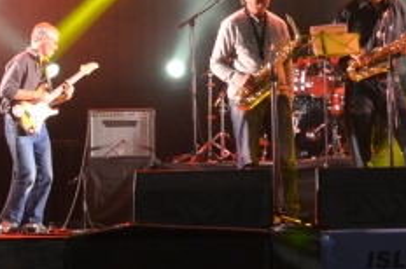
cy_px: 45
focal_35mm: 119
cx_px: 315
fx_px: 1340
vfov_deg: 11.4
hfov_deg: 17.1
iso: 800
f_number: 3.5
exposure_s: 1/50
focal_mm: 18
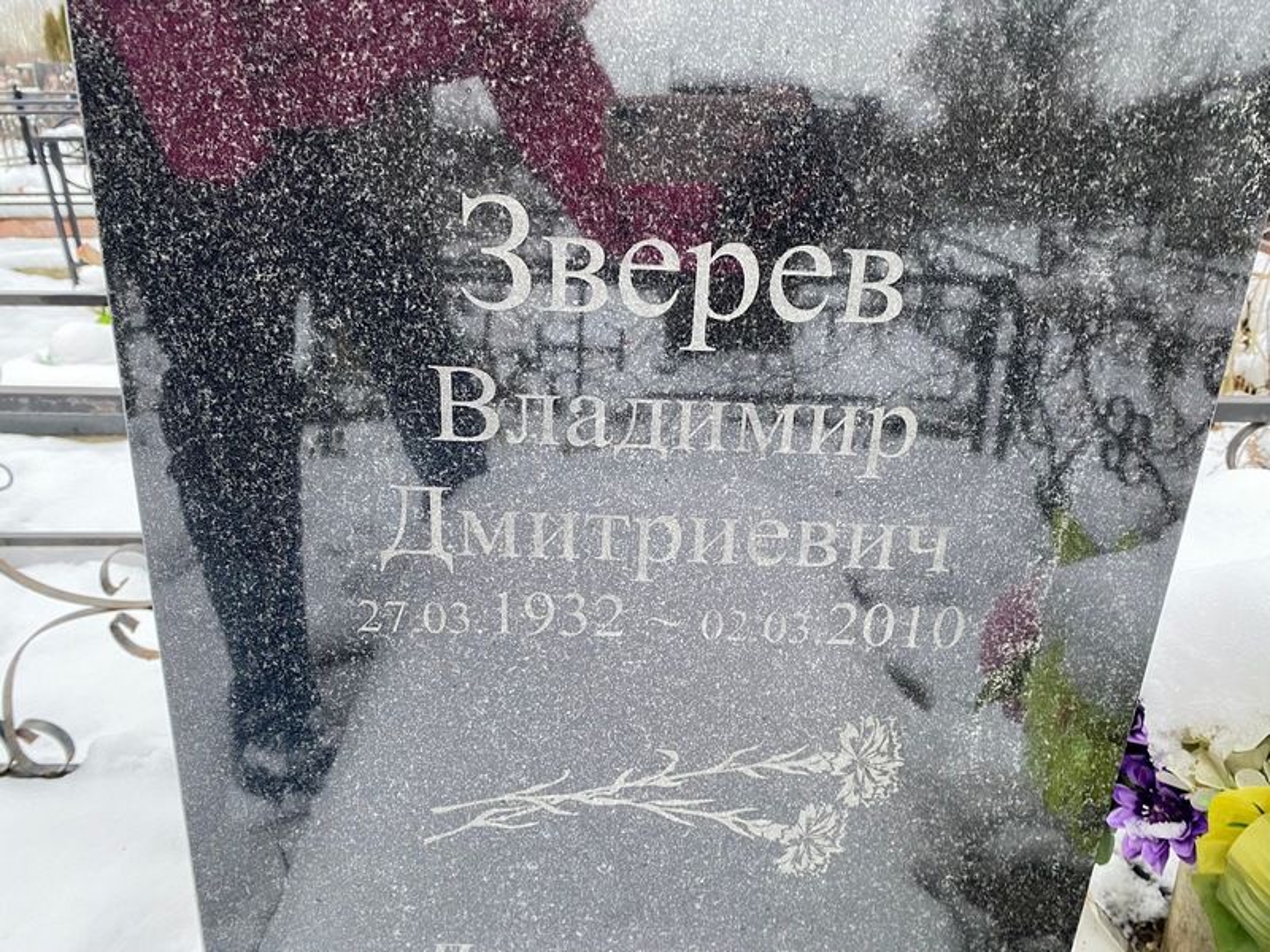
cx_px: 635
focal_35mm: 26
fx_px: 954
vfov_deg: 53.1
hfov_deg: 67.3
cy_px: 476
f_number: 1.8
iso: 125
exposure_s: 1/96
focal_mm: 4.25
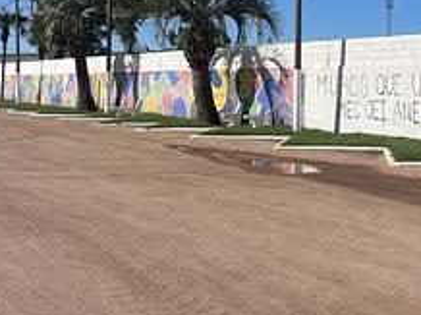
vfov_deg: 27.3
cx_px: 389
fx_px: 620
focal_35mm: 51
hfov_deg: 35.1
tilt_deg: +5.2
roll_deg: -0.4
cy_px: 19
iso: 32
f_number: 1.6
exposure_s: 1/7813
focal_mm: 4.2
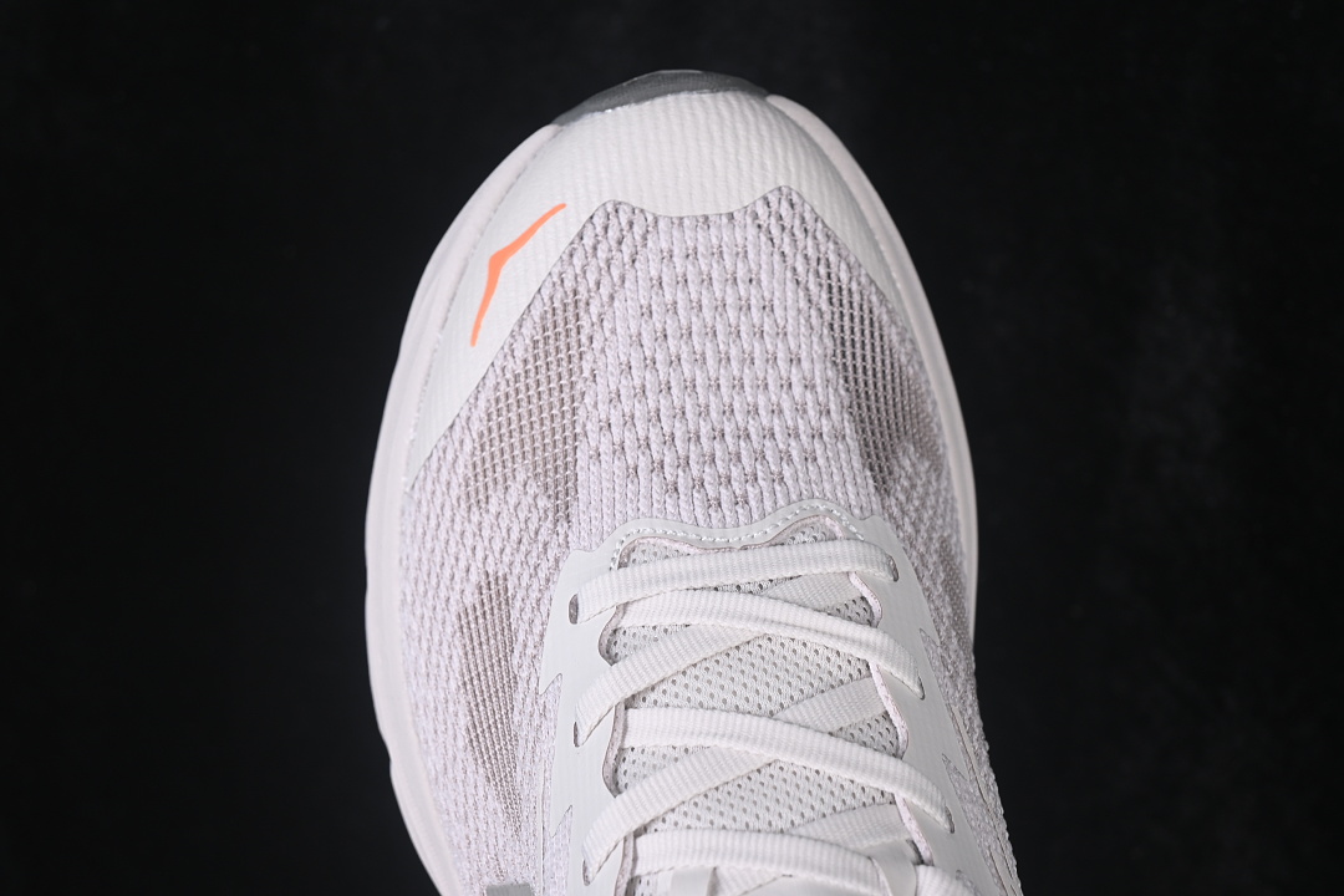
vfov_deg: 18.2
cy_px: 448
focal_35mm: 75
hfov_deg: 27.0
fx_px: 2800
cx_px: 672
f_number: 7.1
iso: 160
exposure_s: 1/80
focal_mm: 50
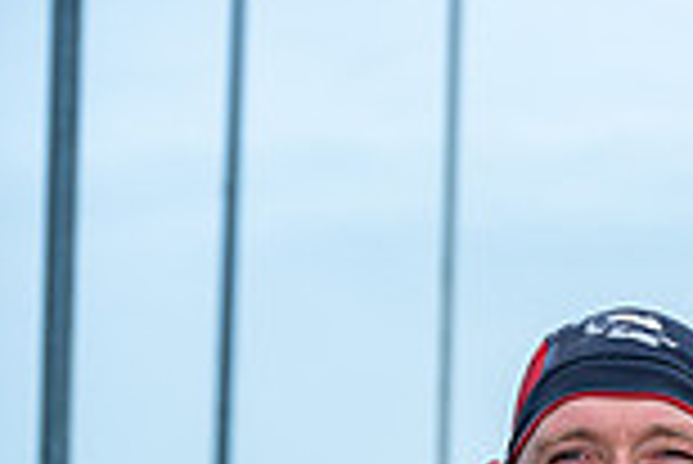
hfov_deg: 10.6
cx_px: 716
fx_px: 3699
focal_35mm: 192
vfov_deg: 7.0
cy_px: 840
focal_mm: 51
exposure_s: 1/200
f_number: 4
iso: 100
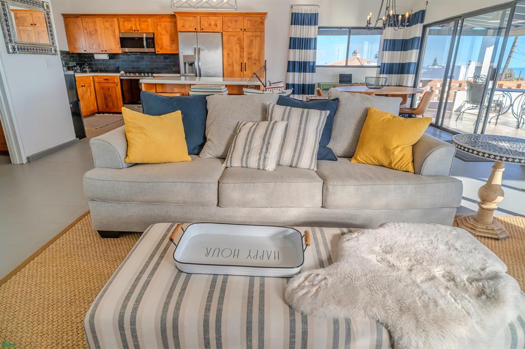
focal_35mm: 20
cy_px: 174
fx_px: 292
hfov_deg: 84.0
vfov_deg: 61.9
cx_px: 262
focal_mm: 20
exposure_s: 1/500
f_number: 4
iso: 250
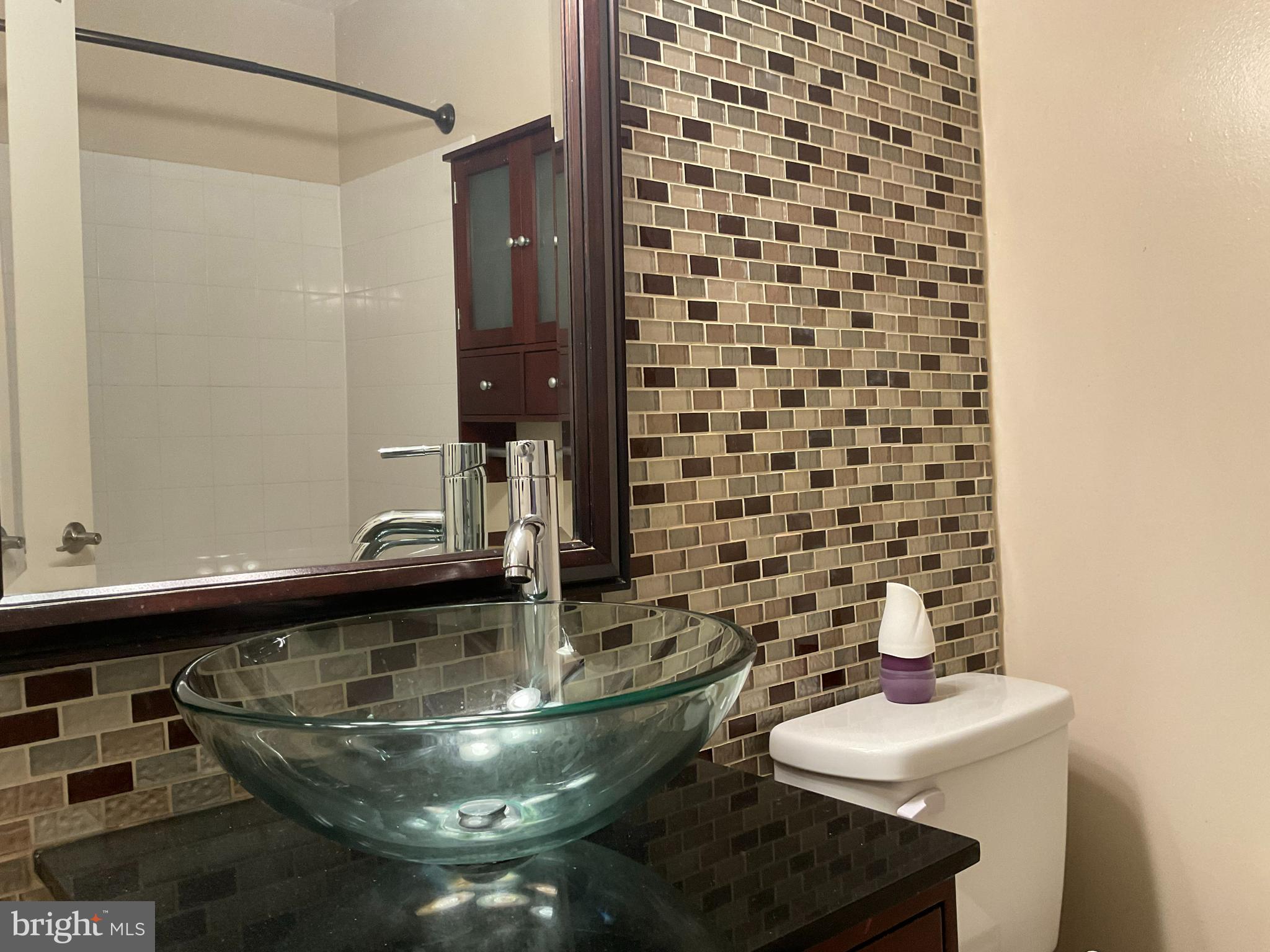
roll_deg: +2.6
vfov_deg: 48.2
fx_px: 1064
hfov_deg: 61.7
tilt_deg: -0.9
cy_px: 476
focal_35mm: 29
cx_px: 635
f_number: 1.8
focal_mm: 3
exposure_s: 1/60
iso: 160
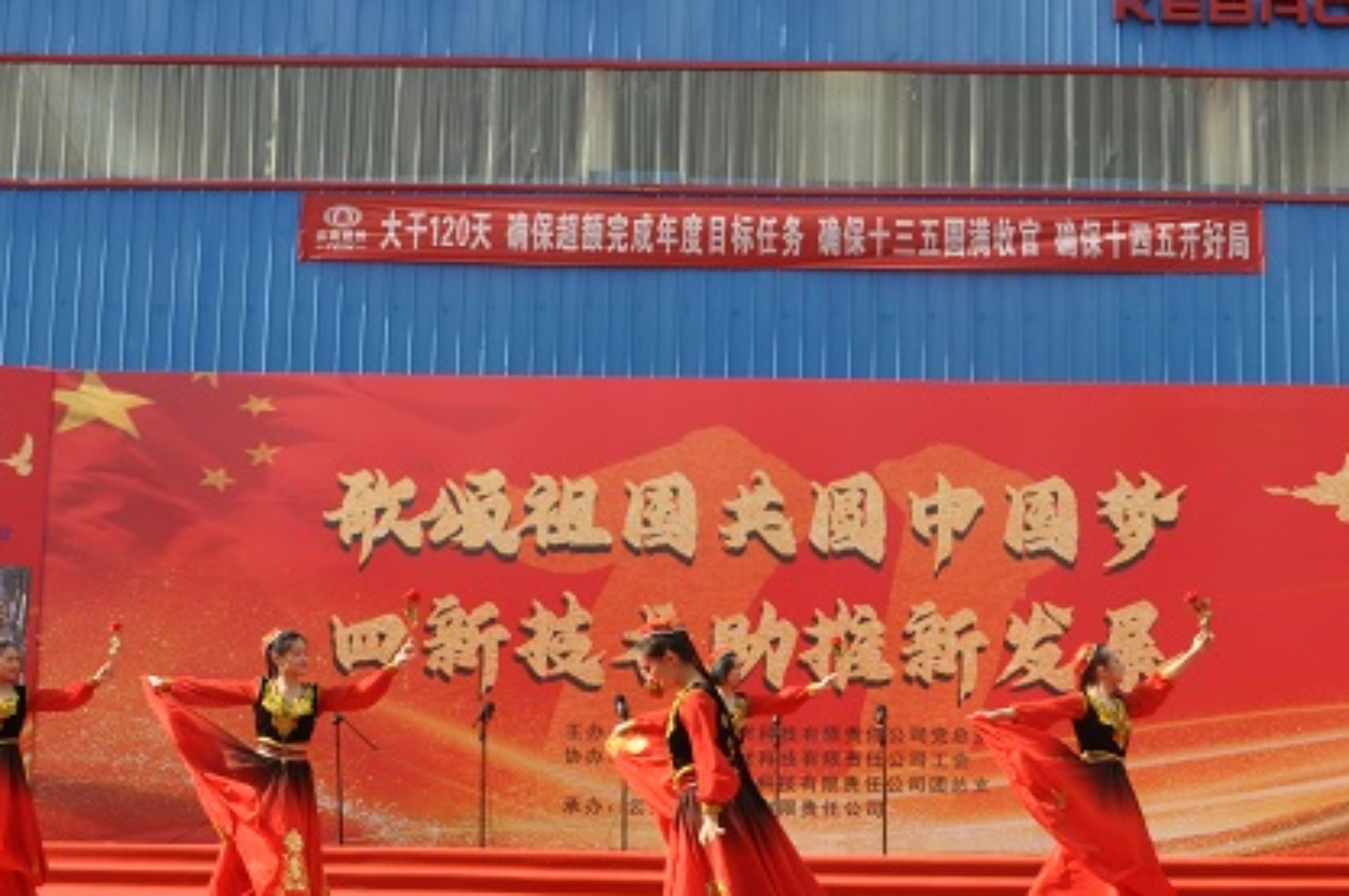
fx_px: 1978
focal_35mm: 53
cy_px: 482
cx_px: 861
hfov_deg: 37.4
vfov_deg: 25.5
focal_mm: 21
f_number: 16
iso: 800
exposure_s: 1/250
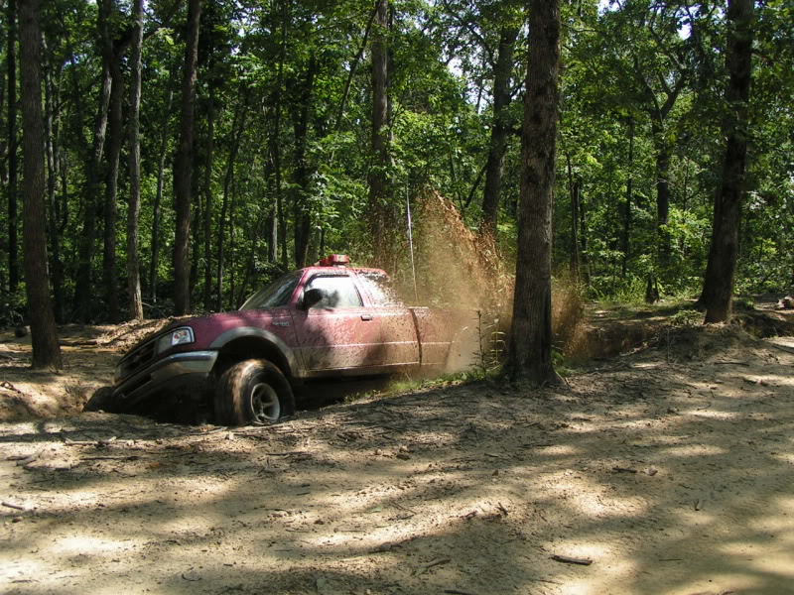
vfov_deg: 37.7
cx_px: 397
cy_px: 298
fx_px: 872
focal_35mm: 38
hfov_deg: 49.0
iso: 50
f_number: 5.6
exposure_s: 1/200
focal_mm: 5.8
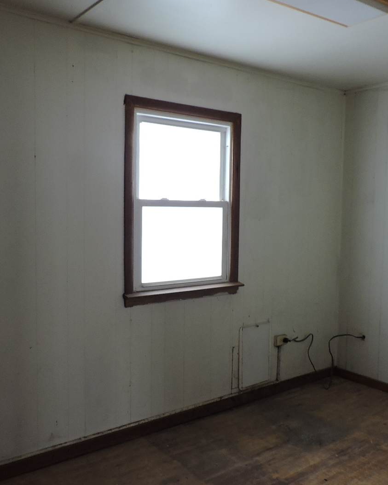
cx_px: 184
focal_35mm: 32
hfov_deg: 45.8
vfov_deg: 55.7
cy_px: 241
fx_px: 459
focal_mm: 4.3
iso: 280
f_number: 3
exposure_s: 1/30
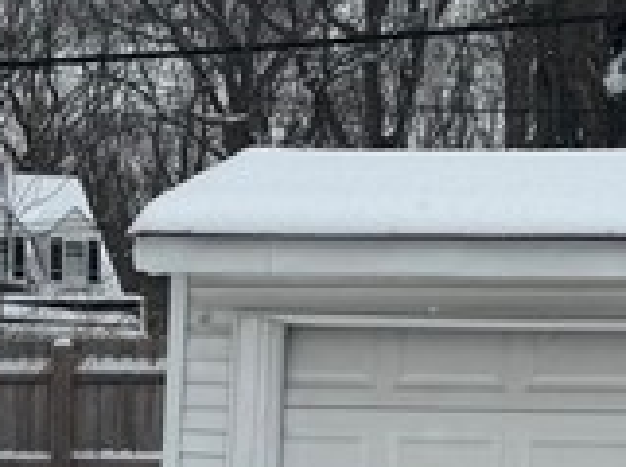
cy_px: 650
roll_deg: -2.7
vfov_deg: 9.4
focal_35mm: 153
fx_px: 2761
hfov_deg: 12.9
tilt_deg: -5.9
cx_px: 315
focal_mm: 6.76
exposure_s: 1/2710
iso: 80
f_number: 1.78
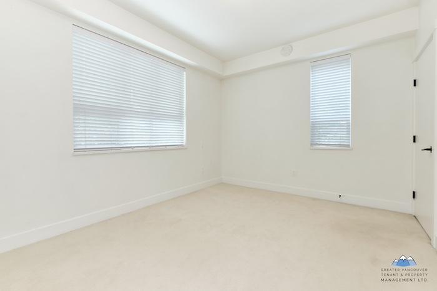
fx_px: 182
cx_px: 218
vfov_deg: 77.4
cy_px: 146
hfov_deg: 100.4
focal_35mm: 15
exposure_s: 1/4
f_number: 8
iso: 200
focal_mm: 10
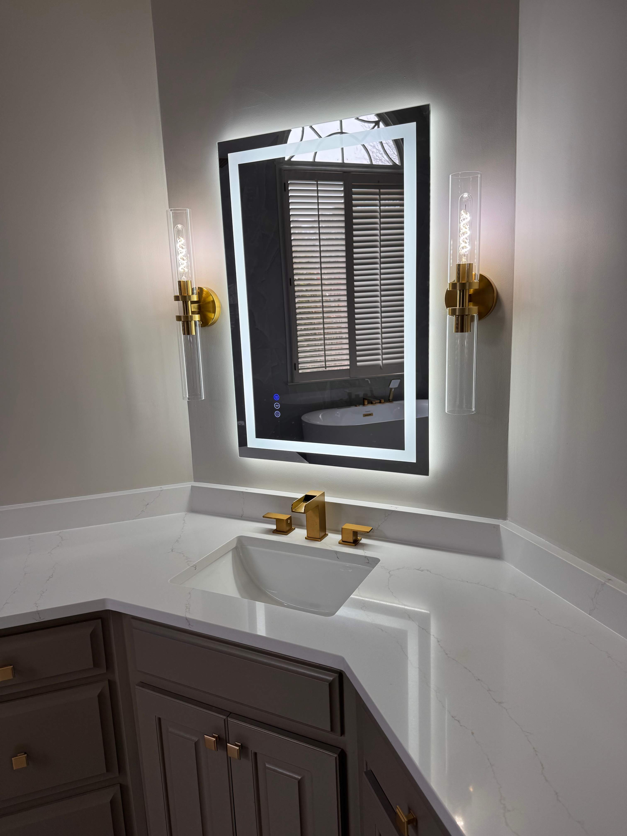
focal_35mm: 24
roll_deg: +3.0
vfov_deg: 71.6
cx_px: 314
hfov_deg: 56.8
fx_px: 580
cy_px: 418
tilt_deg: -11.6
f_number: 1.78
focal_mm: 6.76
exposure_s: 1/273
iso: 64
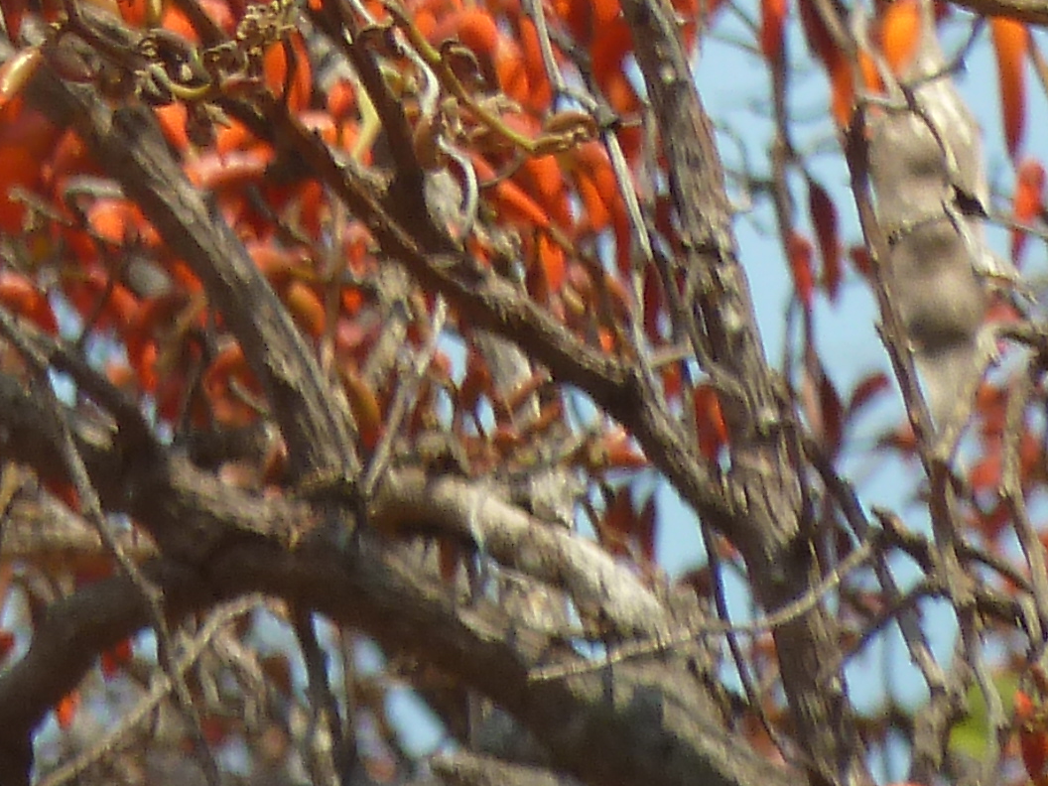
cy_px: -527
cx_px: -746
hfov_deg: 1.5
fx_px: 39569
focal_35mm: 1307
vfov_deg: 1.1
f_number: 4.9
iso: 80
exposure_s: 1/250
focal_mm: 49.2
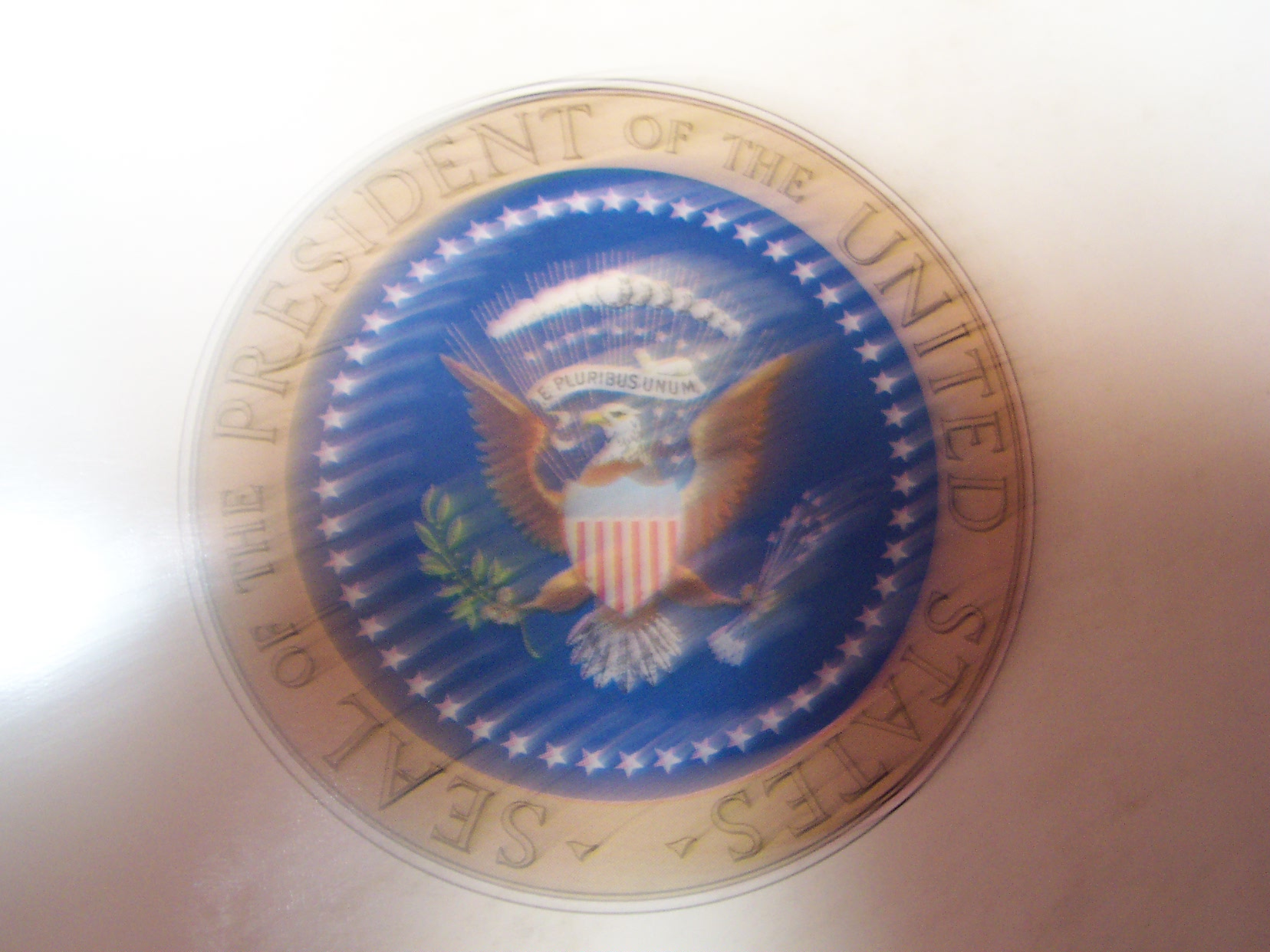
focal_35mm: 37
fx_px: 1357
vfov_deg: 38.7
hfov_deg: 50.1
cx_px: 635
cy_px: 476
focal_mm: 5.6
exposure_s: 1/10
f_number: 2.8
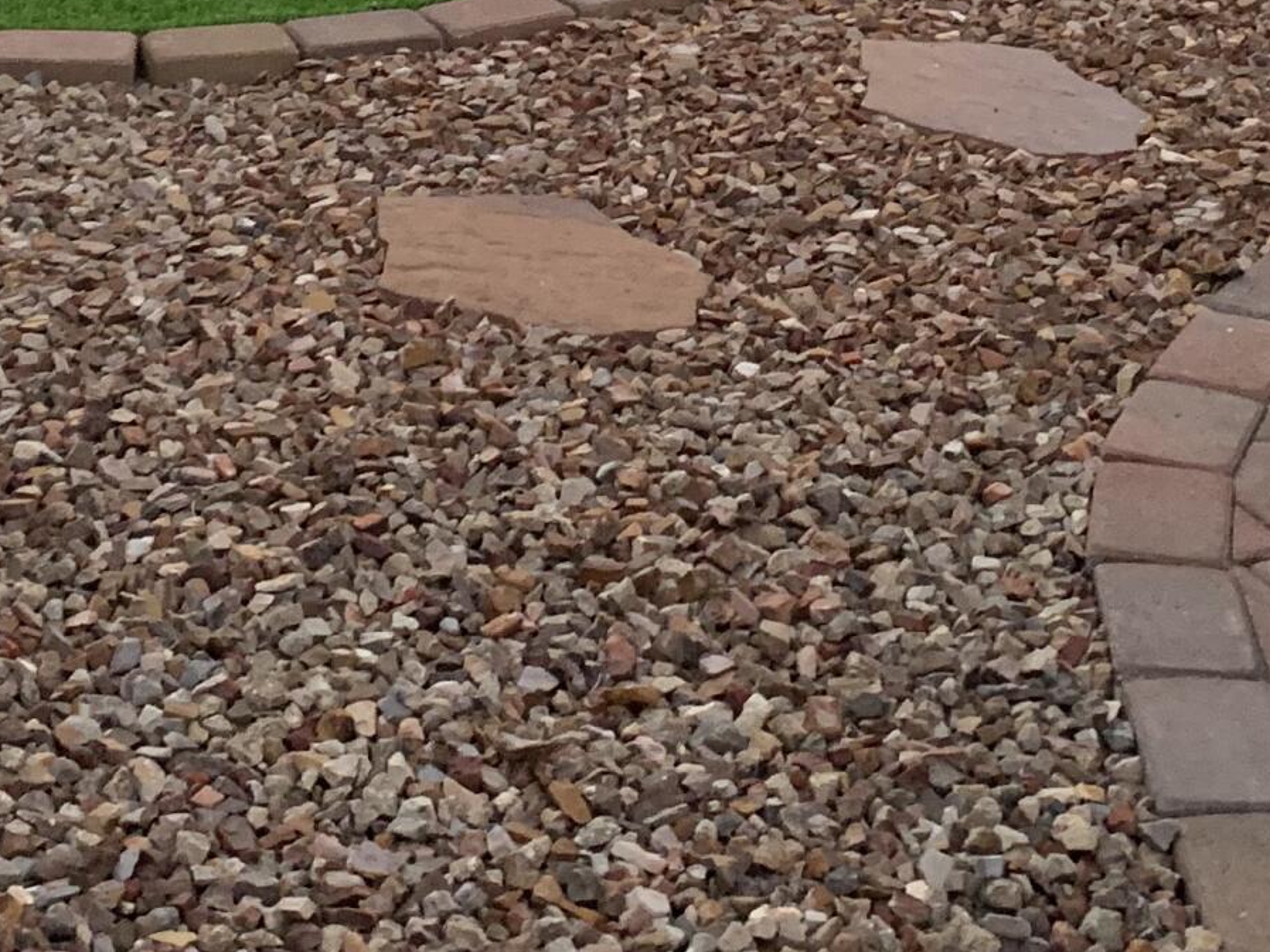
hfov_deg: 22.5
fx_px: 3191
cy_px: -604
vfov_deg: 15.3
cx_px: 590
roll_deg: -0.5
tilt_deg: -7.9
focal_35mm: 87
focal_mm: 4.25
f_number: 1.8
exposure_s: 1/60
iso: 200
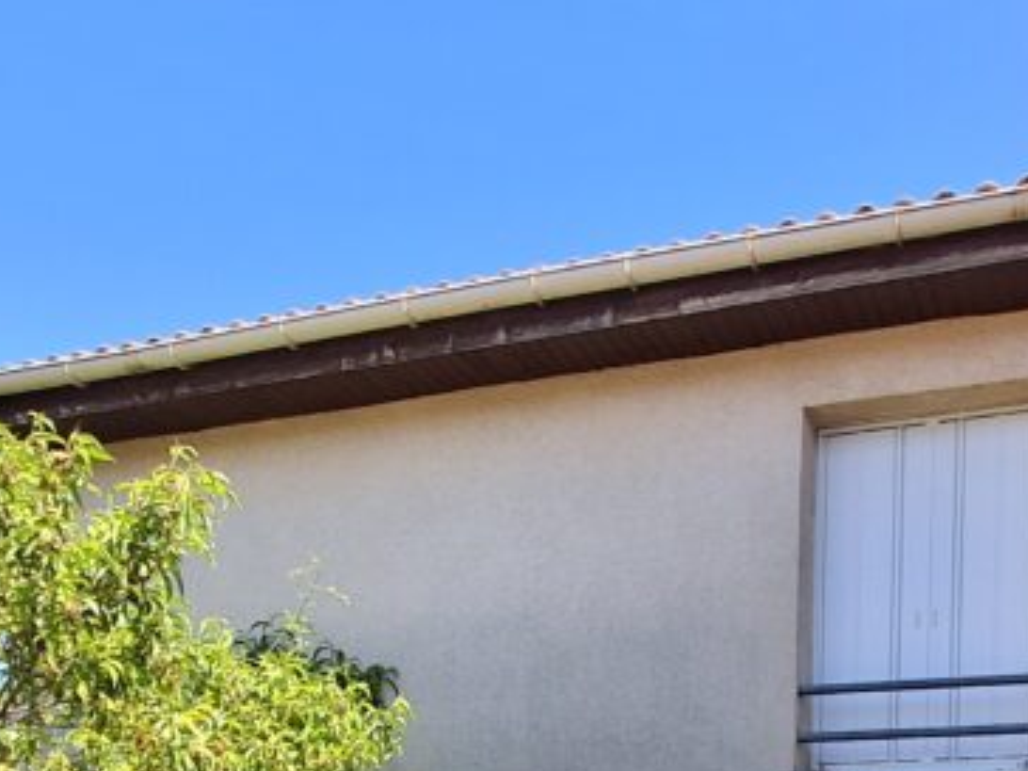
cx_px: 678
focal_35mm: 45
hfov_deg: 41.6
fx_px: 1336
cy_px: 991
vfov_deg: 27.2
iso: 40
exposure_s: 1/415
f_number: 2.2
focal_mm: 1.64
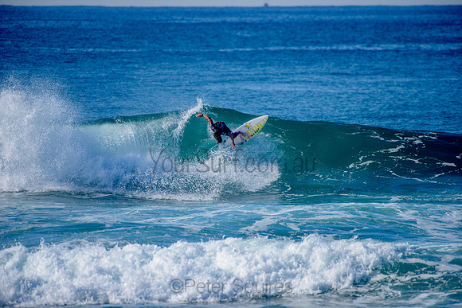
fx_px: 6418
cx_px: 231
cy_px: 154
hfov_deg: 4.1
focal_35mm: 500
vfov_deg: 2.8
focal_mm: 500
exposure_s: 1/1600
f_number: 5.6
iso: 160
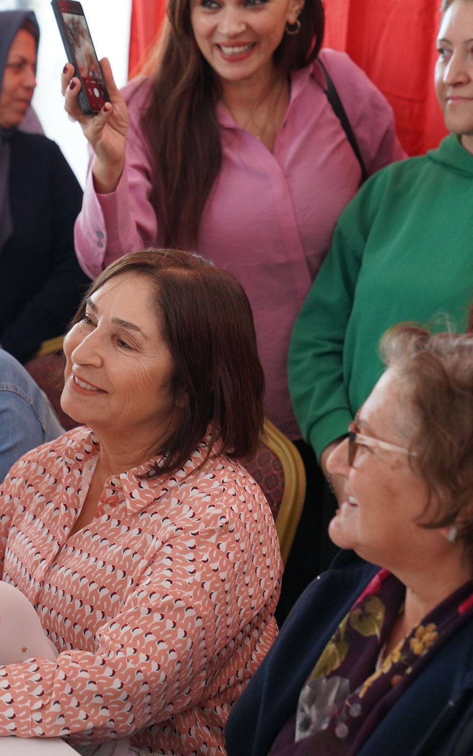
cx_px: 49
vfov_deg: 22.8
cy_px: 377
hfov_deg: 14.2
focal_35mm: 91
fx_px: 1877
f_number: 4
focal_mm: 59
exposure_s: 1/200
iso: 1250
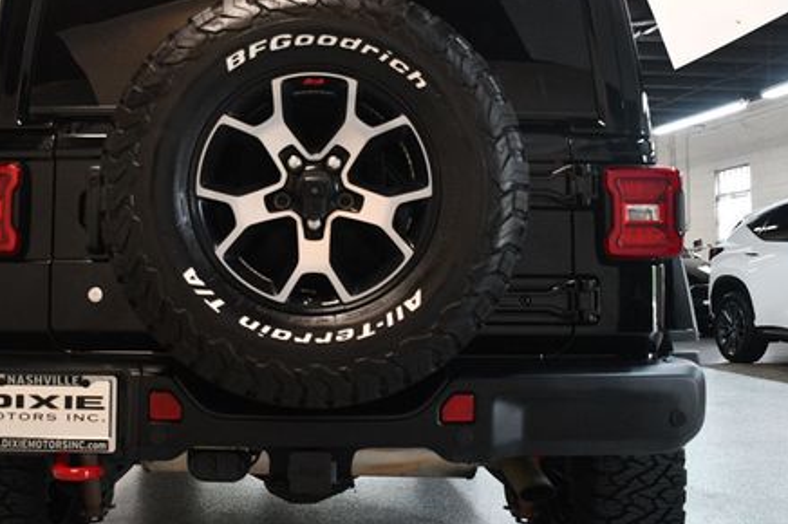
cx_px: 302
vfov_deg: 30.4
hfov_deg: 44.2
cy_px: 219
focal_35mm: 44
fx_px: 962
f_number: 3.5
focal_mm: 20
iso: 1600
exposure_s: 1/125
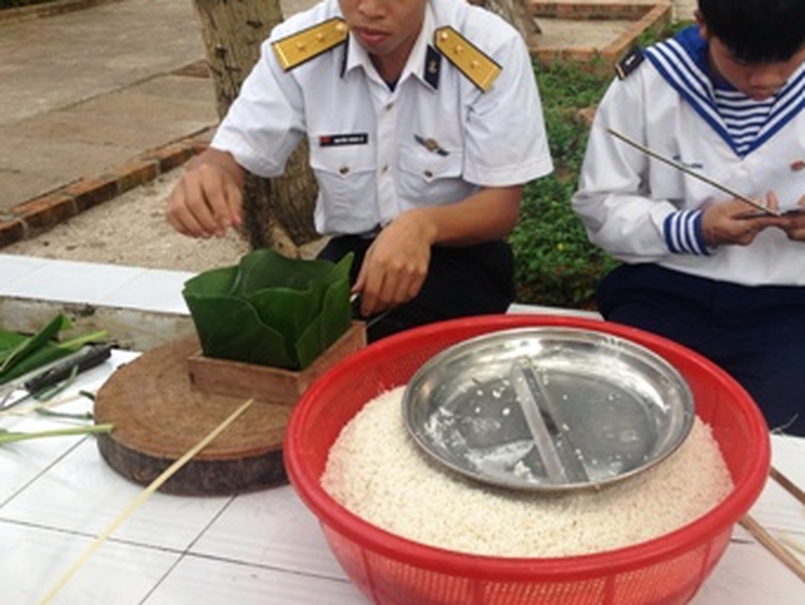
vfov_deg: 31.4
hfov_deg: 40.8
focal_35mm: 46
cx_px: 519
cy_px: 222
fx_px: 1070
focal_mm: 4.28
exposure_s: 1/255
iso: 50
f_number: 2.4
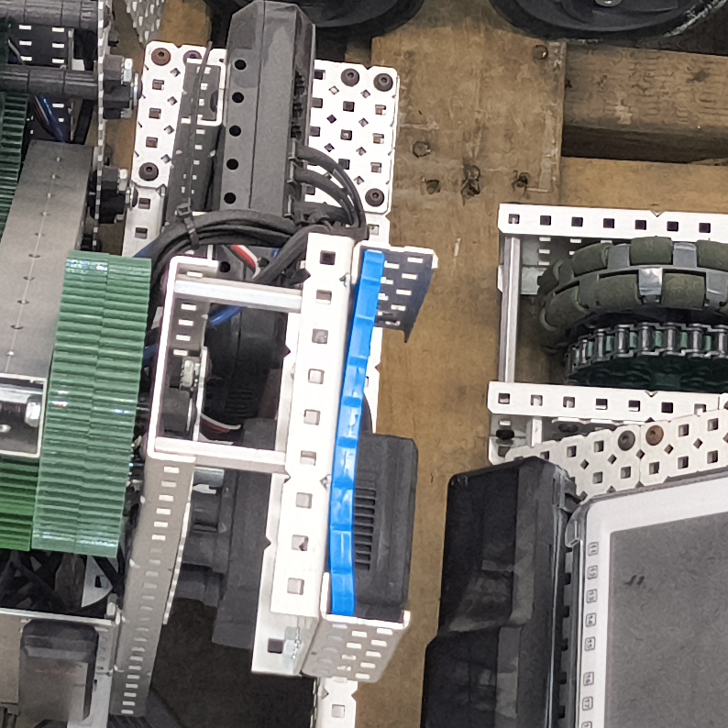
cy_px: 200
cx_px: 295
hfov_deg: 15.3
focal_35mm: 114
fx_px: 2712
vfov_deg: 15.2
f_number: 1.7
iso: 1020
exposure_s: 1/100
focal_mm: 4.68
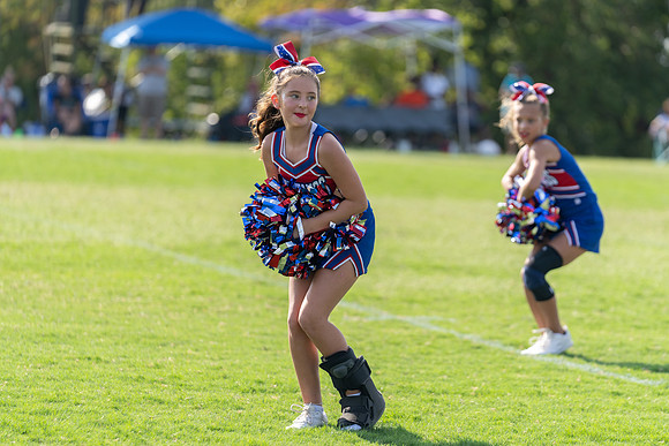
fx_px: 3717
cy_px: 223
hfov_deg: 10.3
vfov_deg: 6.9
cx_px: 334
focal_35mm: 200
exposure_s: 1/1000
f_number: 3.5
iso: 100
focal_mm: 200
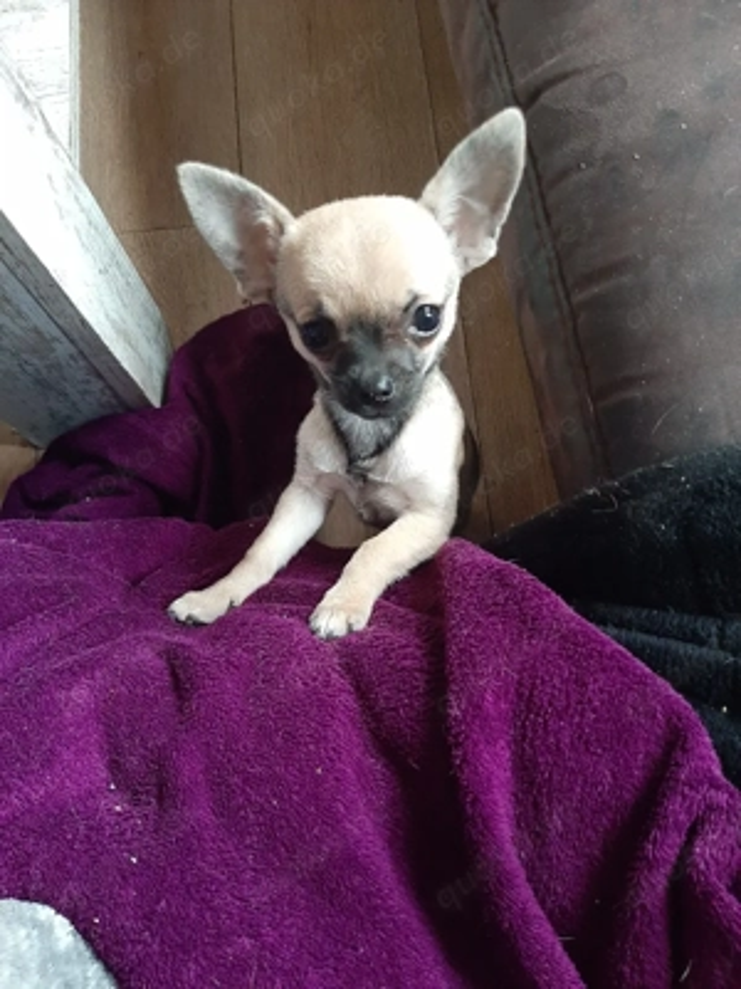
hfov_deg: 53.1
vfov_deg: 67.3
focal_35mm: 26
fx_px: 742
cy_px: 494
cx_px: 370
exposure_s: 1/25
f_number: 1.7
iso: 320
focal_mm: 3.93
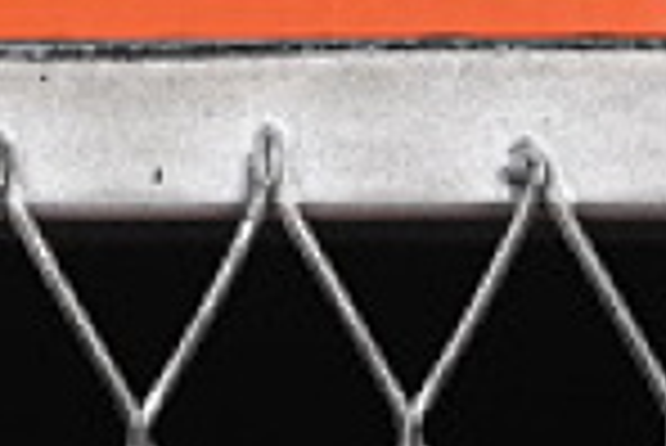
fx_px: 10111
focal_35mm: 546
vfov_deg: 2.5
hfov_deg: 3.7
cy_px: -969
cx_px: -1035
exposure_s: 1/50
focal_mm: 50
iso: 160
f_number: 6.3
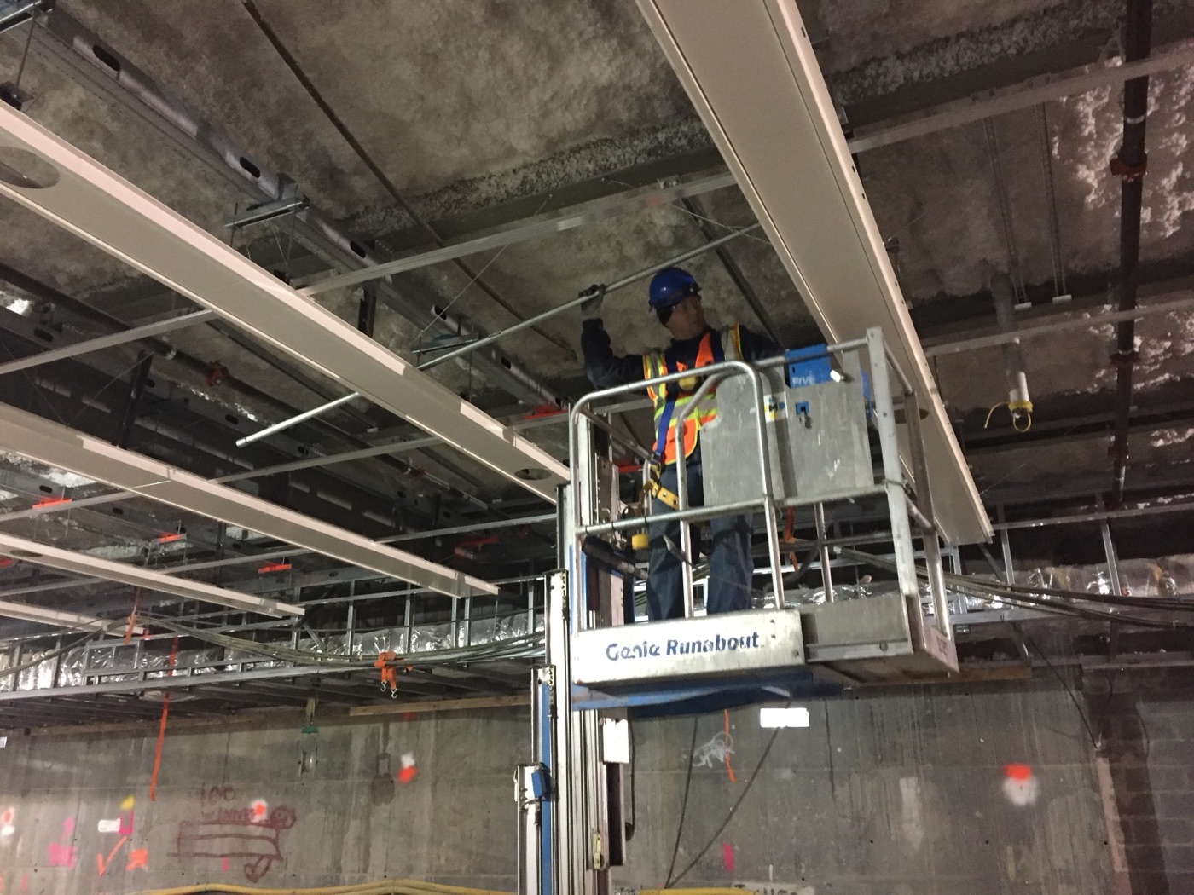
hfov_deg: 61.7
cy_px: 448
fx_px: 1000
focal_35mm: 29
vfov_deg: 48.2
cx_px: 597
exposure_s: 1/15
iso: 250
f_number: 2.2
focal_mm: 4.15
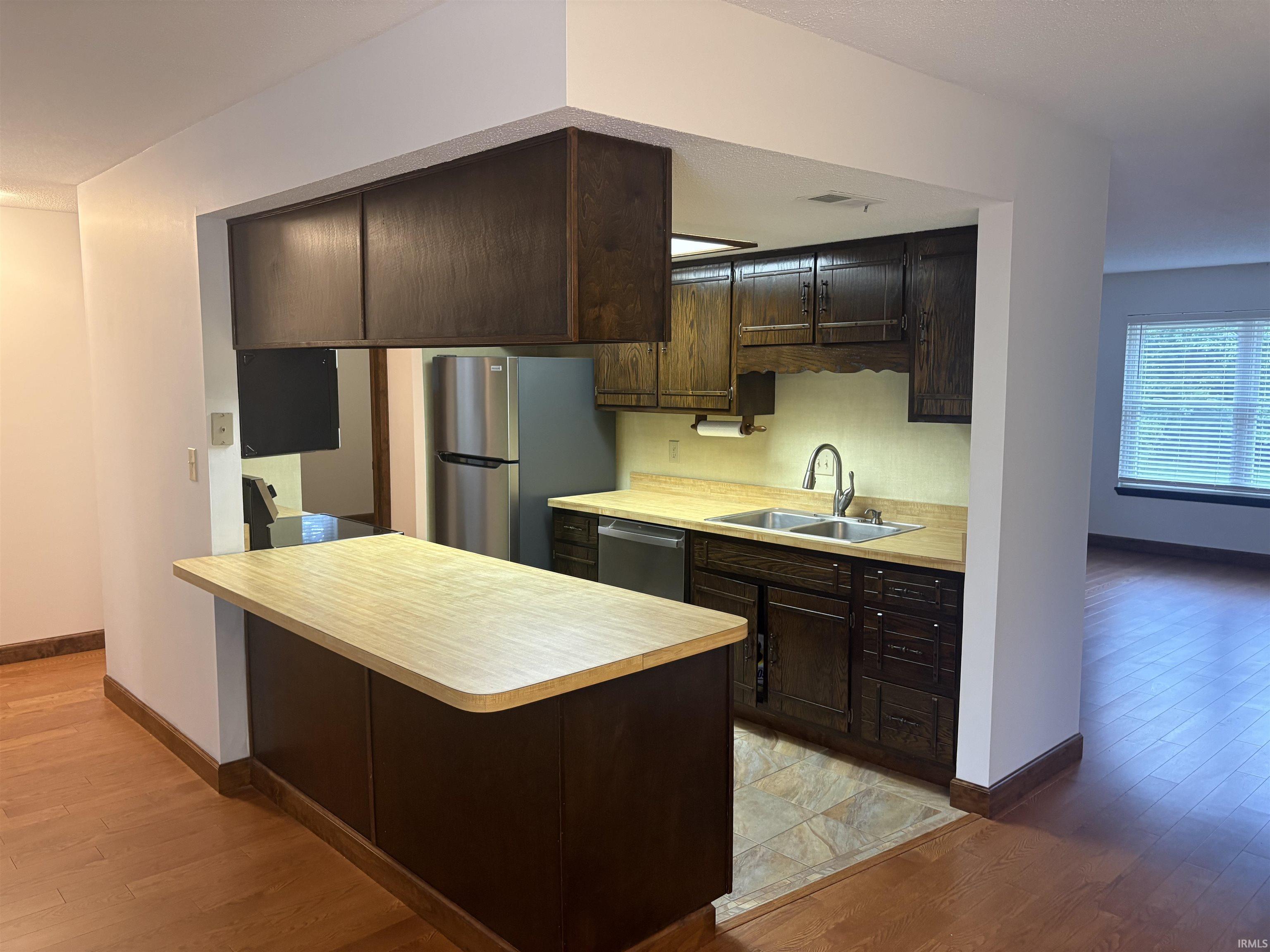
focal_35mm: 26
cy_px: 476
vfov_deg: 53.1
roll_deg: +0.4
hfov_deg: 67.3
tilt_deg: -6.2
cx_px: 635
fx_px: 954
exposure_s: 1/60
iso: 200
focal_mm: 5.96
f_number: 1.6
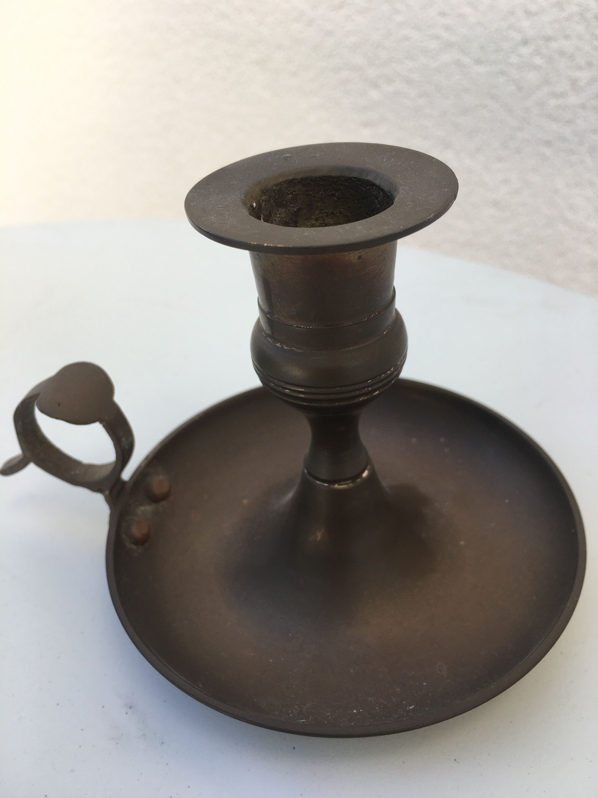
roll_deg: -0.4
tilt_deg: -38.0
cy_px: 399
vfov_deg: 61.7
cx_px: 299
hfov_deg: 48.2
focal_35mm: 29
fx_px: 668
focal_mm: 4.15
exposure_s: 1/257
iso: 25
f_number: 2.2
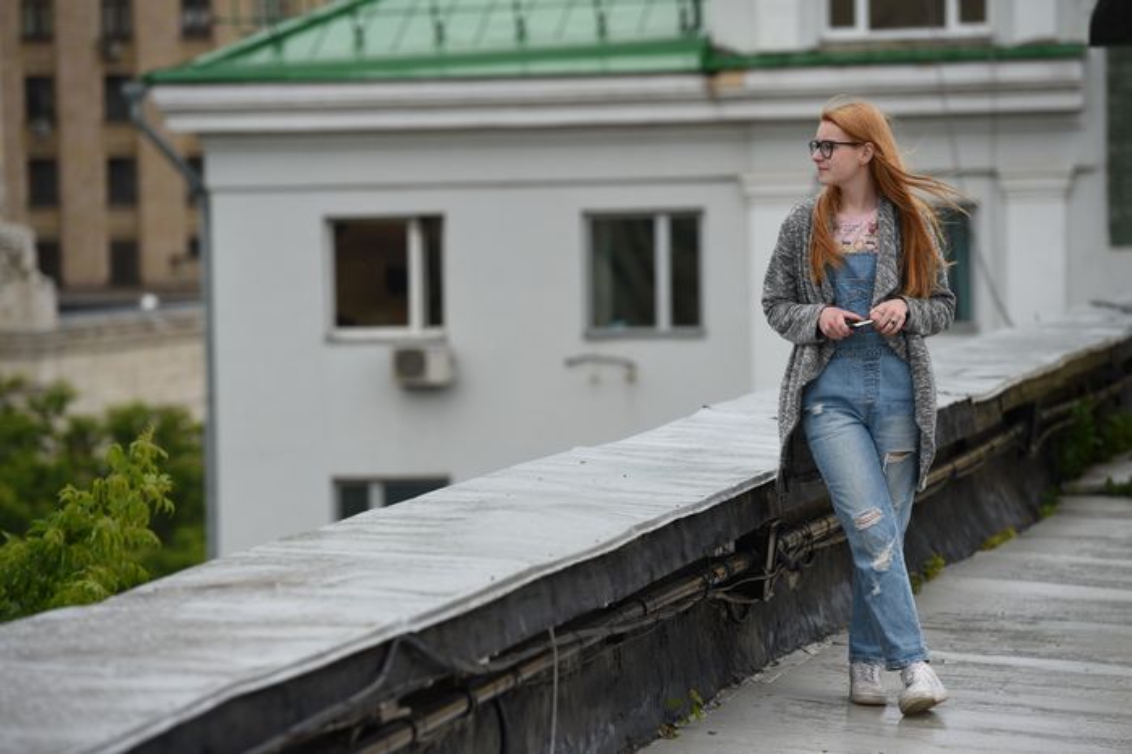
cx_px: 566
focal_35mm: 180
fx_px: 5657
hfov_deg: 11.4
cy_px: 377
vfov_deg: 7.6
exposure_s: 1/2000
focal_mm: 180
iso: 1000
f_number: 5
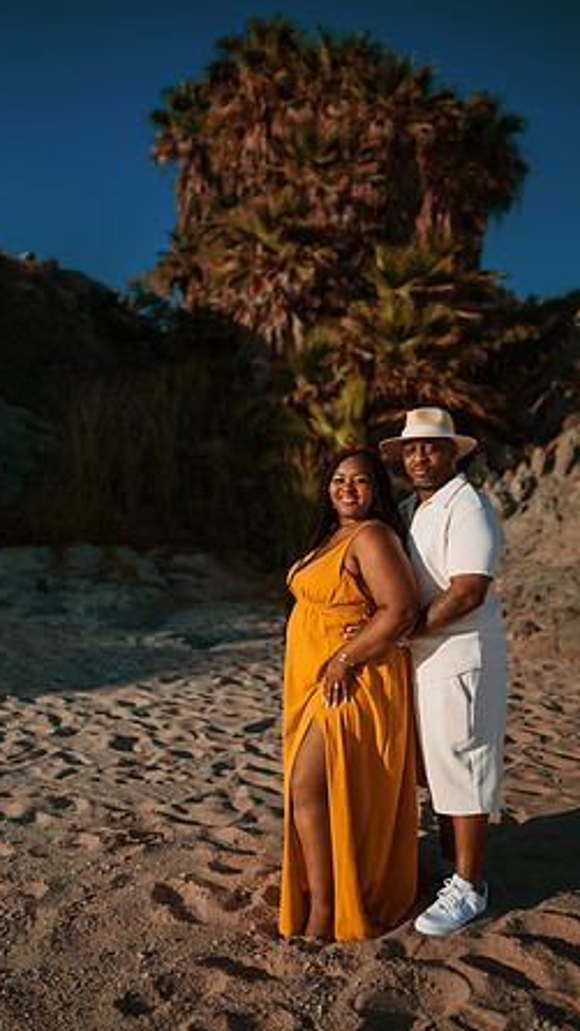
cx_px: 280
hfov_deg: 32.0
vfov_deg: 54.0
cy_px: 513
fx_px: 1011
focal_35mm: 37
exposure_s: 1/4000
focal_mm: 35
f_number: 1.8
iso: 100
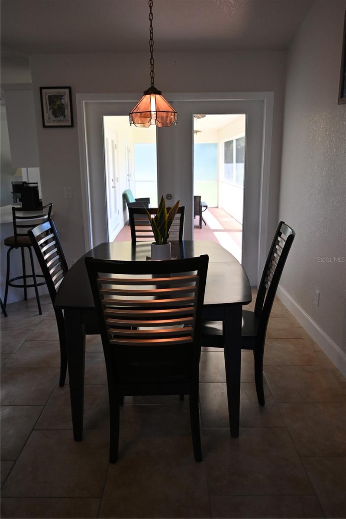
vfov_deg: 67.4
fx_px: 390
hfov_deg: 47.9
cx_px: 173
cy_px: 260
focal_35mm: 27
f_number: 3.5
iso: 400
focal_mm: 18
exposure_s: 1/200
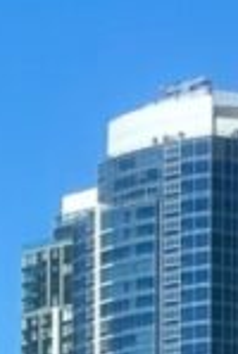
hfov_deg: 3.4
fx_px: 3810
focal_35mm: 386
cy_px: 815
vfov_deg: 5.2
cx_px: -689
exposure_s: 1/1410
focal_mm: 6
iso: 32
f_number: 2
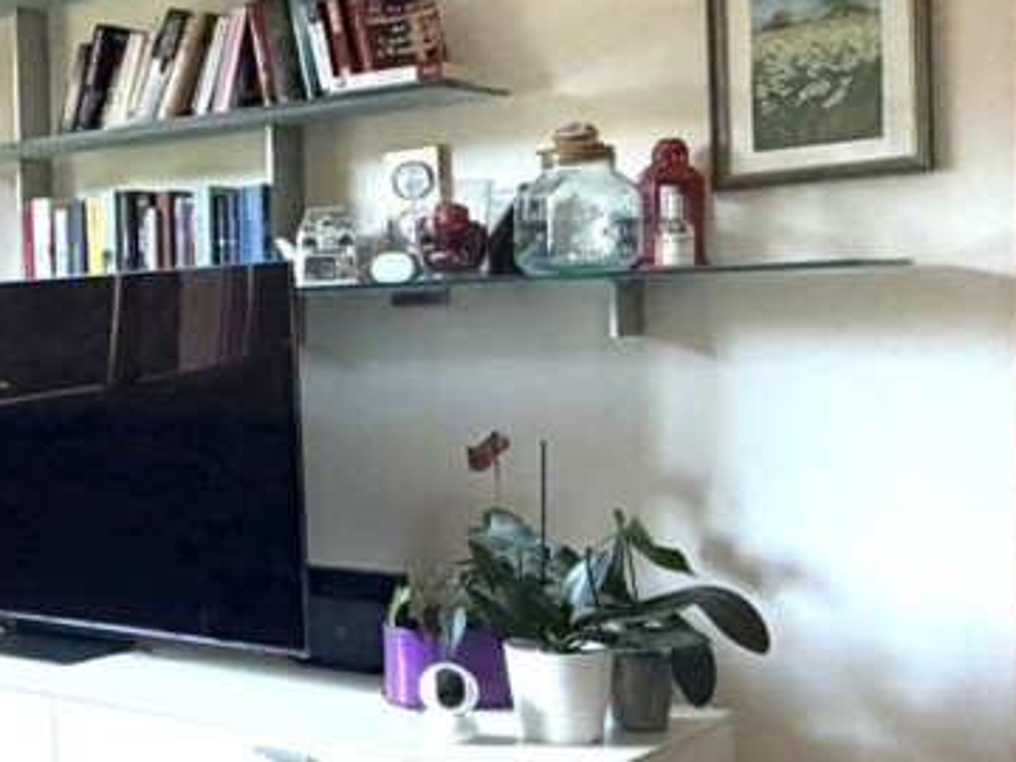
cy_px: 412
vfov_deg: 26.1
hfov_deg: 27.2
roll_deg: +2.2
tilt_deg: -2.0
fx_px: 1644
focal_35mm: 56
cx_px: -389
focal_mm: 2.22
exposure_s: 1/121
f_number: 2.2
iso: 320
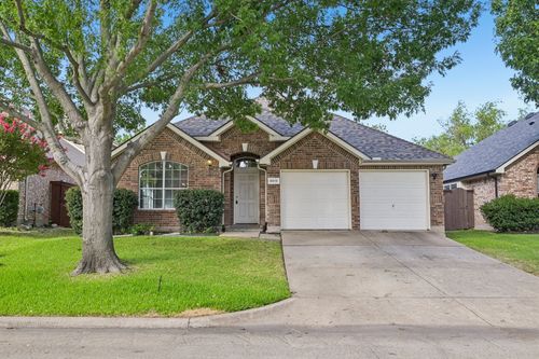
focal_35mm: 30
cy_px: 180
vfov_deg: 43.6
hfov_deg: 61.9
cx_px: 270
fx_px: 449
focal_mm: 30
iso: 400
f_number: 8
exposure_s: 1/320
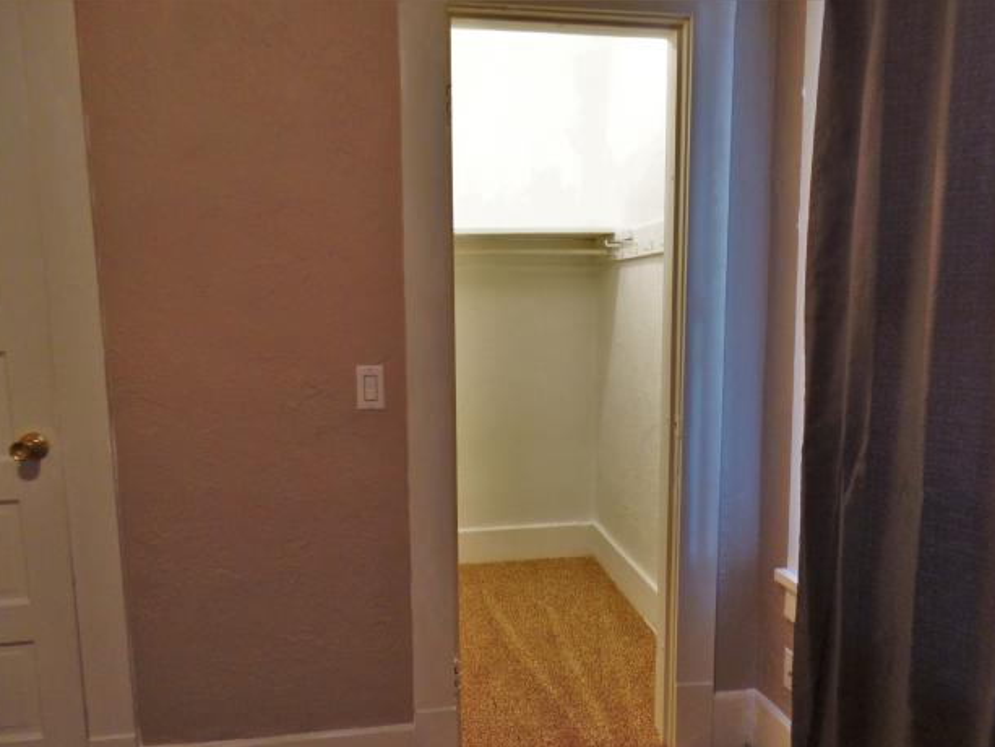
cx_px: 508
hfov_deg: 71.6
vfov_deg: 56.8
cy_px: 388
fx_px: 690
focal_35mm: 24
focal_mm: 4.1
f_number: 2.8
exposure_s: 1/30
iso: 200
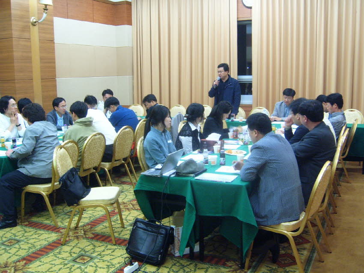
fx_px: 389
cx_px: 182
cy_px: 136
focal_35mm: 37
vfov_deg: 38.7
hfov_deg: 50.1
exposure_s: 1/6
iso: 141
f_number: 2.9
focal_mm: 6.2
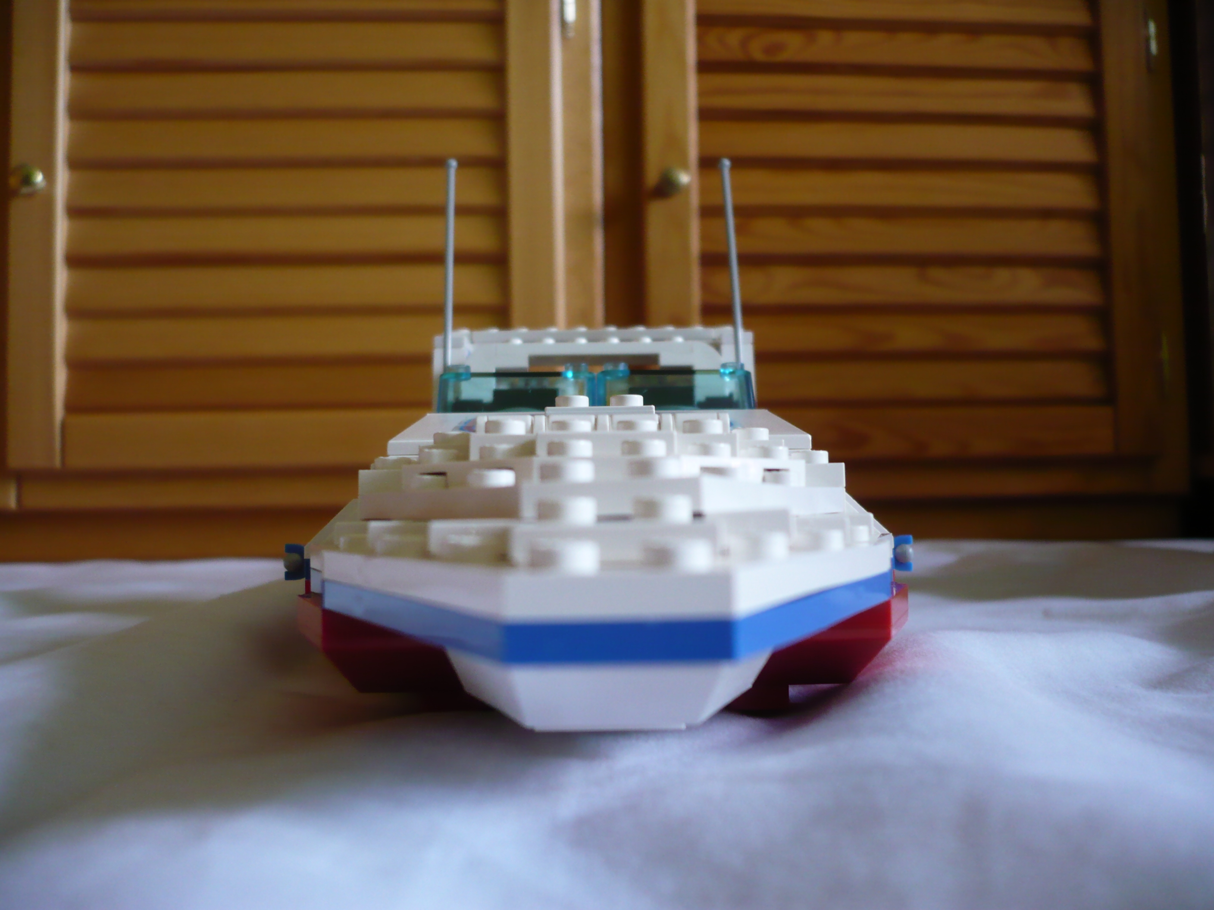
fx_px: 1227
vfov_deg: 40.7
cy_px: 455
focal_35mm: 35
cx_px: 607
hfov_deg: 52.6
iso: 200
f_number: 2.8
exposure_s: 1/25
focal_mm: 5.8
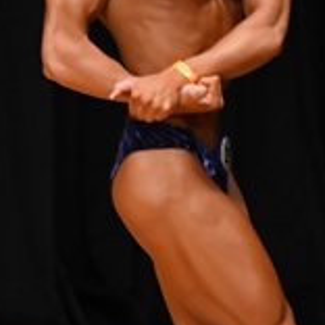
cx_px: 447
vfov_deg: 1.5
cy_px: 183
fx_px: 12120
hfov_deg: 1.5
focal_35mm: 1141
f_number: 5.6
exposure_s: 1/400
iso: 4000
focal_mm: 180
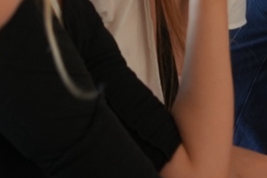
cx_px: 504
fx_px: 3361
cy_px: -77
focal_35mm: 453
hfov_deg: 4.5
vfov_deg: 3.0
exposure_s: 1/50
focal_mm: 50
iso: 250
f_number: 2.8
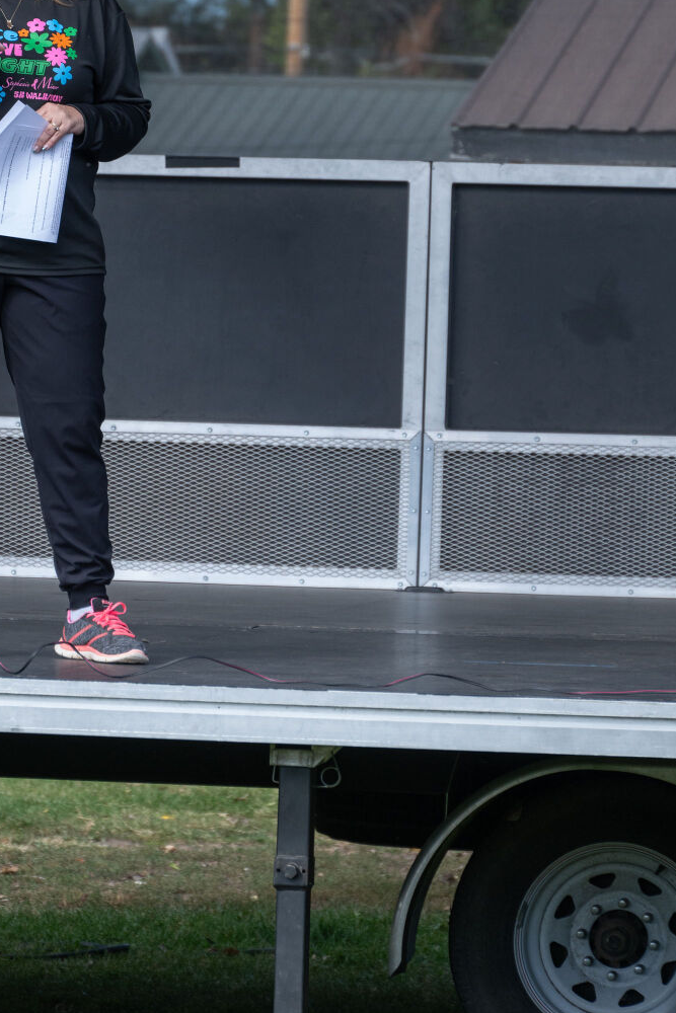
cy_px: 111
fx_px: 7095
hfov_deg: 5.4
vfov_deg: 8.1
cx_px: 83
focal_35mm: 252
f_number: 6.3
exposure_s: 1/320
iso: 250
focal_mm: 140
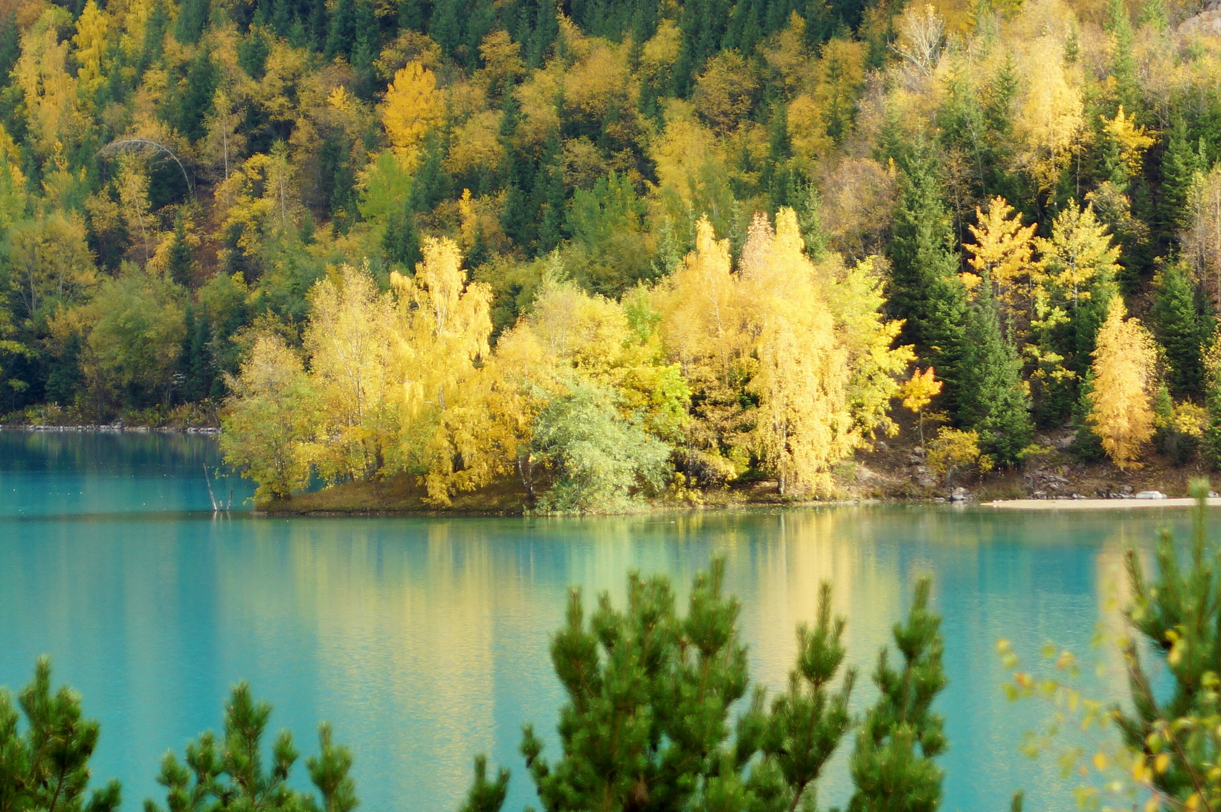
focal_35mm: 240
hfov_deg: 8.6
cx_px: 610
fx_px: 8133
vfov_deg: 5.7
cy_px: 406
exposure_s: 1/250
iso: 100
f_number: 4.5
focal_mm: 80
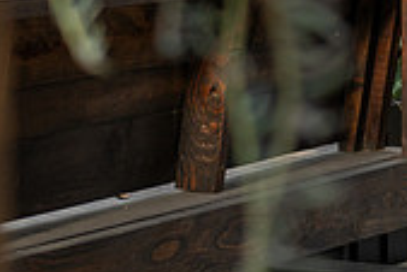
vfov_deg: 5.3
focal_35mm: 259
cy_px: -35
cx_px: 500
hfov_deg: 7.9
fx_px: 2931
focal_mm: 56
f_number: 3.2
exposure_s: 1/160
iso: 200
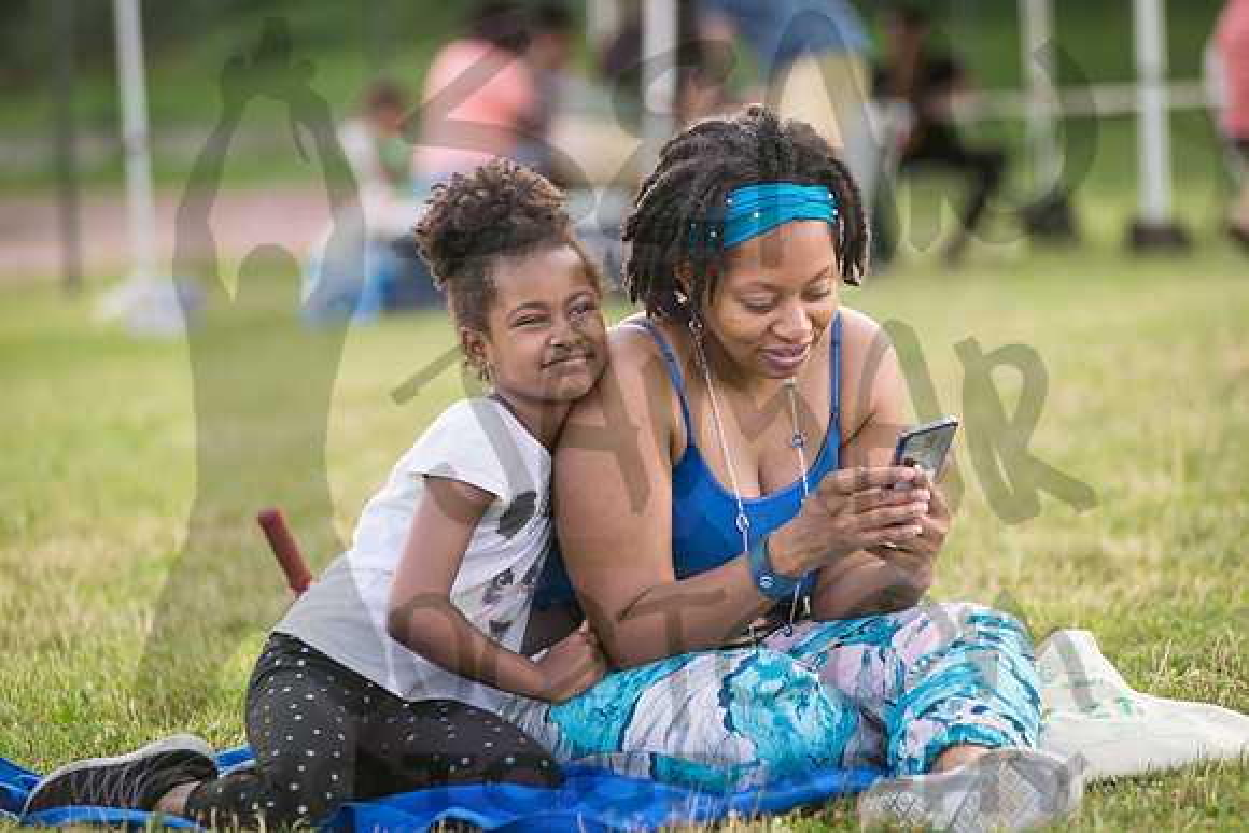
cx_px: 624
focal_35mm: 170
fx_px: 5899
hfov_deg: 12.1
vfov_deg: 8.1
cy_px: 416
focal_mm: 170
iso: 320
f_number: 4
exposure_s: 1/250
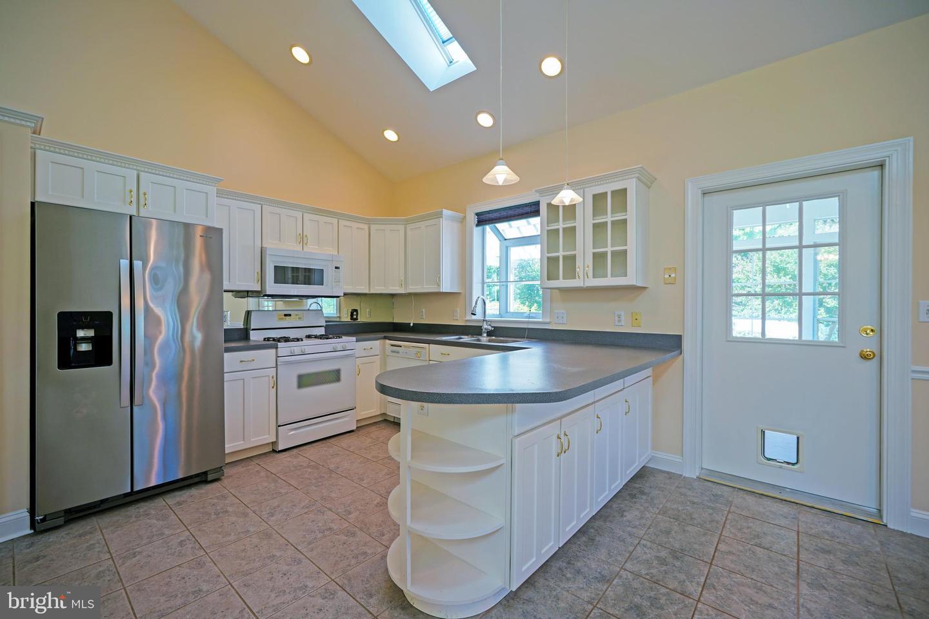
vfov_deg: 77.3
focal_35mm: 15
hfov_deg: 100.4
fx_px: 387
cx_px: 464
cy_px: 310
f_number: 3.2
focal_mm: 10
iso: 100
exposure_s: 1/40
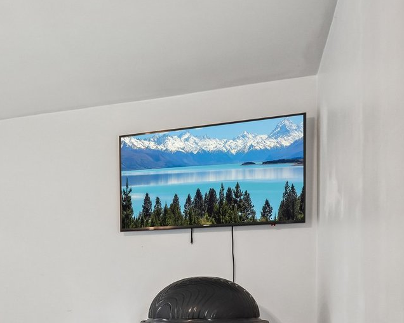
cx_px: 25
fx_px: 514
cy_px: 310
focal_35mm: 43
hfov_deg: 39.2
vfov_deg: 32.5
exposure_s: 1/6
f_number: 8
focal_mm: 12
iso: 400
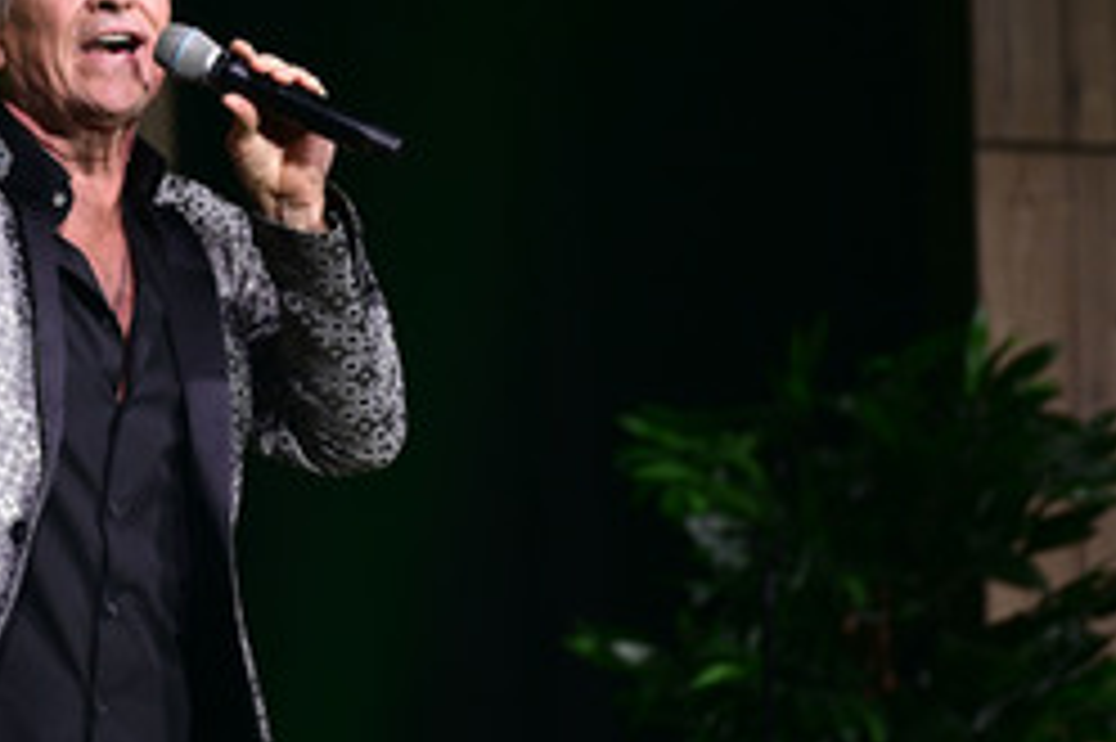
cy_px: 85
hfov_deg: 5.7
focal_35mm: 364
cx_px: 115
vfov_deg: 3.8
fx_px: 11276
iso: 1600
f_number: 4
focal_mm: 200
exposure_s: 1/320
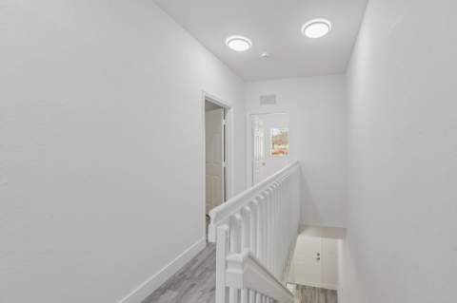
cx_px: 228
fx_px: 178
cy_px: 152
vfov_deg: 81.1
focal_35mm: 14
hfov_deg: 104.3
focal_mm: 14
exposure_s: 1/15
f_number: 9
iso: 200
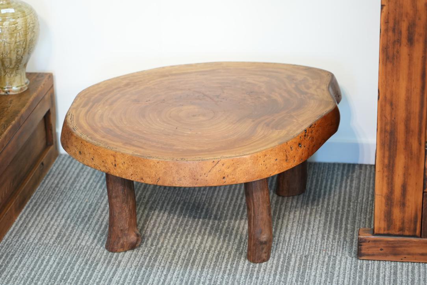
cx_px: 214
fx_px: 1245
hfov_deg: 19.5
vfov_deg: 13.0
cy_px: 142
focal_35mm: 105
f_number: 4
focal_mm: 105
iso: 3200
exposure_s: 1/125
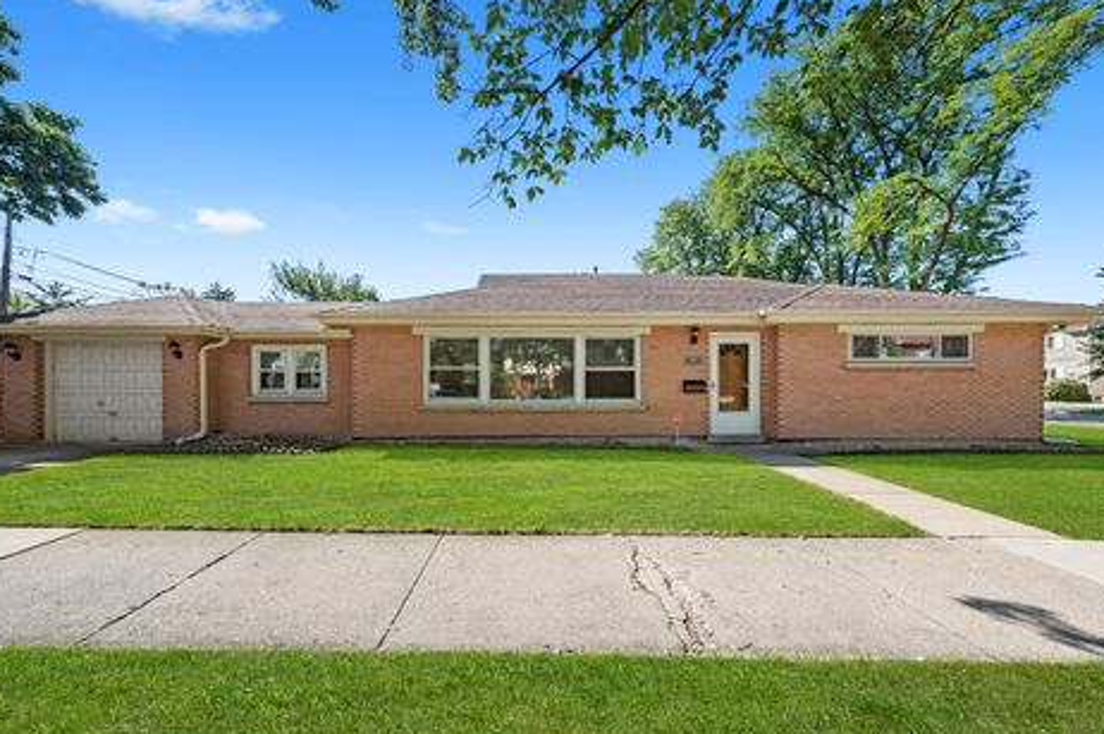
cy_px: 393
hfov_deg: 108.3
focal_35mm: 13
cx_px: 530
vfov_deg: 85.2
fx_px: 398
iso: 800
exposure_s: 1/200
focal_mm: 12
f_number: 14
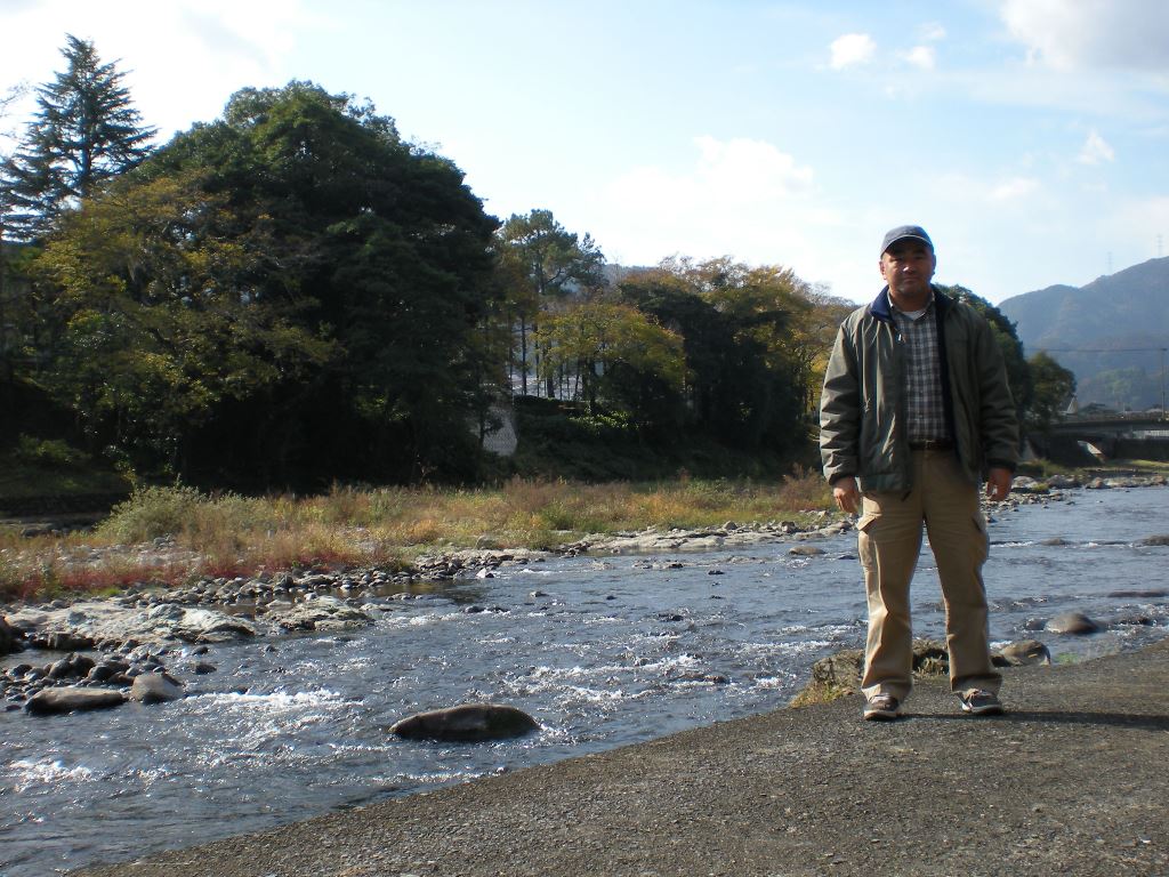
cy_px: 438
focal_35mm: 38
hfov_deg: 49.0
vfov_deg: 37.7
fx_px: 1283
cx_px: 584
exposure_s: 1/282
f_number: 4.6
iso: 64
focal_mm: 6.3
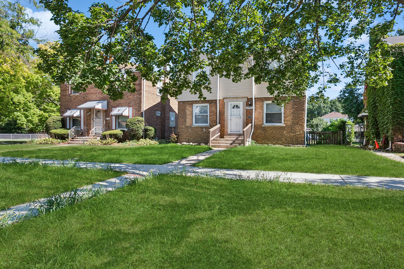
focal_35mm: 21
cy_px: 134
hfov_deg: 81.2
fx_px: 236
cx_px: 202
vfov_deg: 59.5
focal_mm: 14
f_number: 8
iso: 400
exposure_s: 1/200
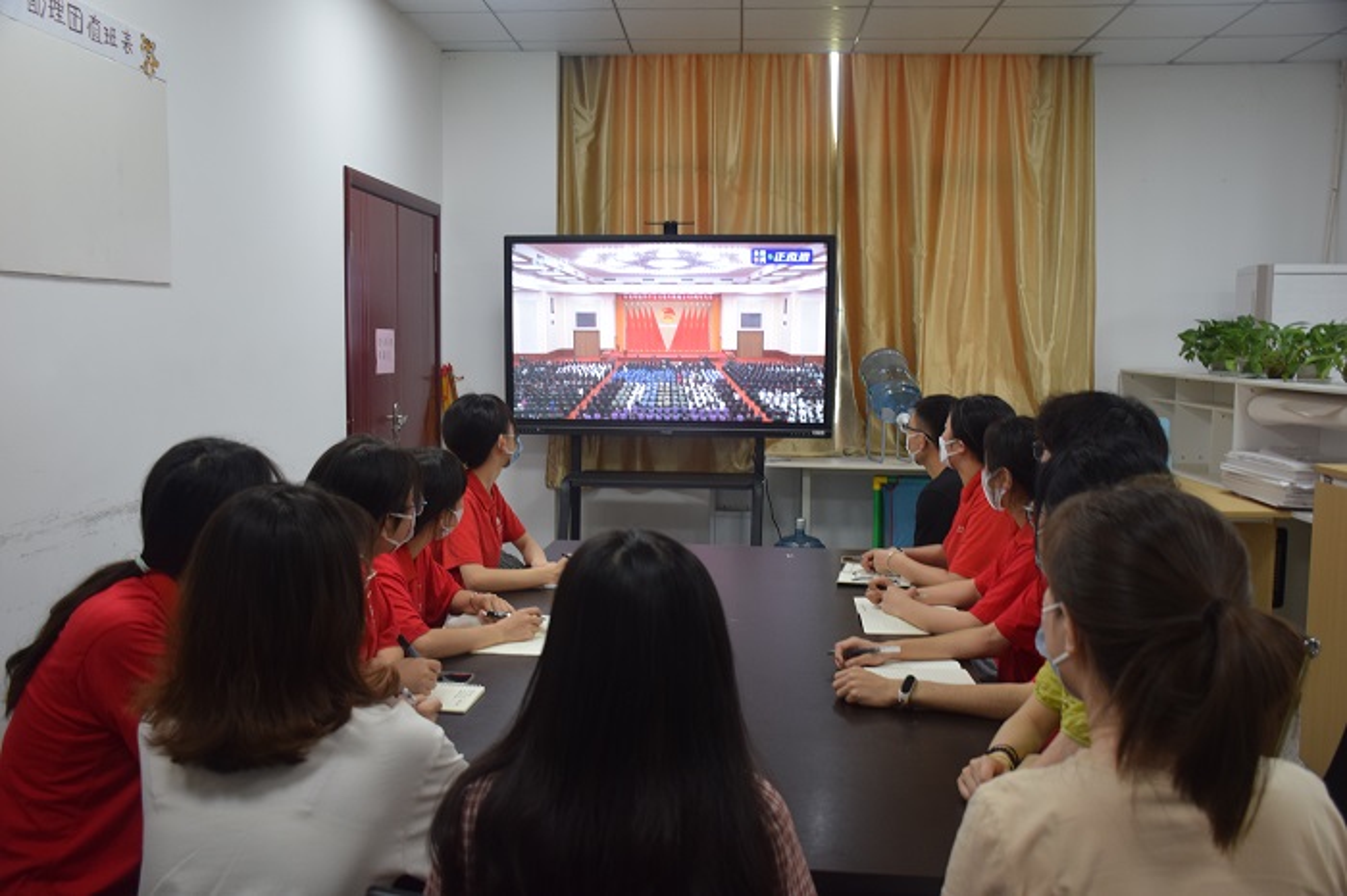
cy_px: 448
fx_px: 1234
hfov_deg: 57.2
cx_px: 674
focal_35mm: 33
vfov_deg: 39.9
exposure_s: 1/60
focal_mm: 22
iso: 640
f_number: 4
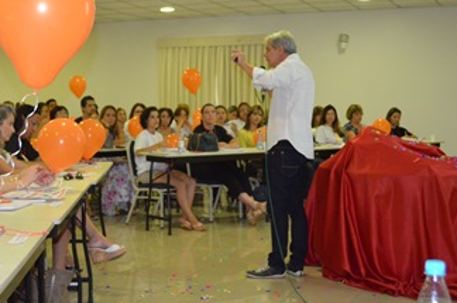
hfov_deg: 34.3
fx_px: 735
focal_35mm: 58
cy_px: 143
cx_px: 169
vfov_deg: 23.3
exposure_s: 1/60
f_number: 4.5
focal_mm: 28
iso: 2800
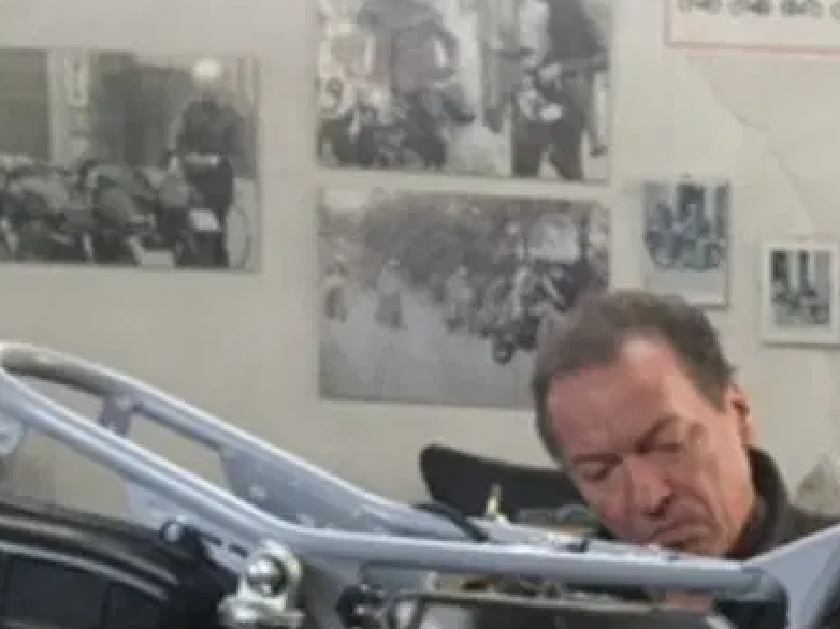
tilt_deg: -8.2
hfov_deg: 20.2
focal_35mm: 89
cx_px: 1096
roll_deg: -2.0
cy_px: 638
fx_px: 2159
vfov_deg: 16.2
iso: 250
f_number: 2.2
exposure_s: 1/25
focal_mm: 4.15
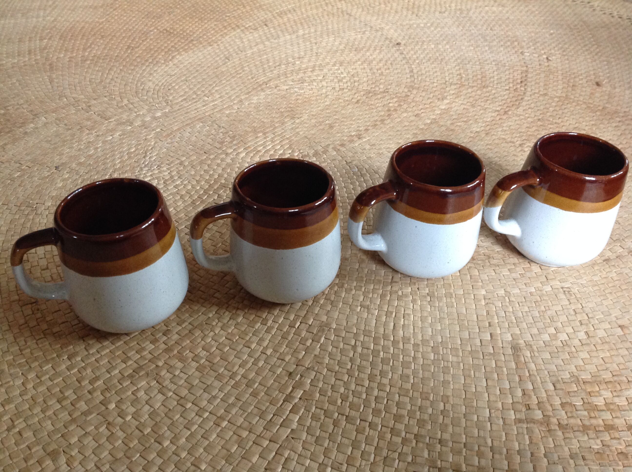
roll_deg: -1.7
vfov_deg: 40.6
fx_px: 638
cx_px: 316
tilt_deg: -38.4
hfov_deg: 52.7
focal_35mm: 35
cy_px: 236
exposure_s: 1/15
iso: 250
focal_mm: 4.28
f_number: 2.4
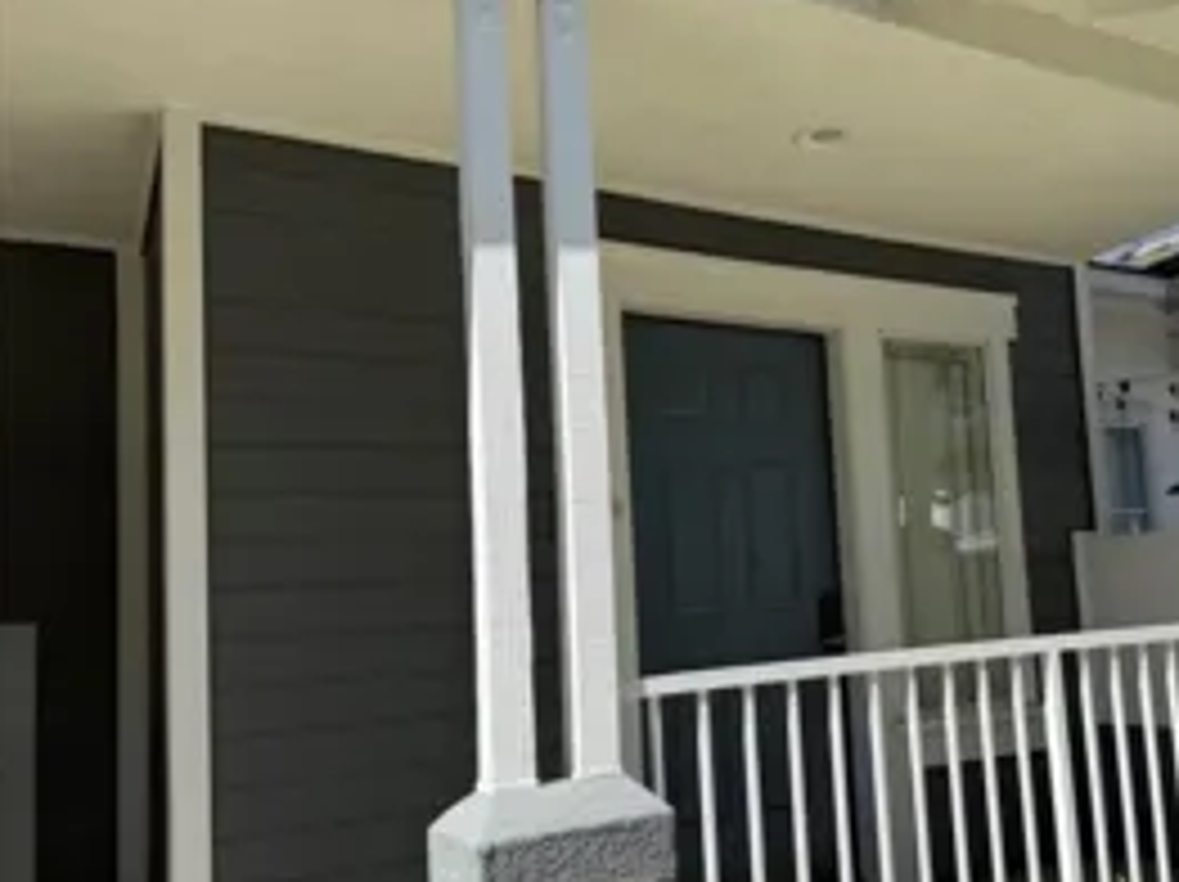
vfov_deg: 42.8
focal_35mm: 33
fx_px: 1123
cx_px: 806
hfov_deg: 54.1
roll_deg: +4.3
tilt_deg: +6.0
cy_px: 486
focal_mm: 6.76
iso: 80
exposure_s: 1/3279
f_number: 1.78
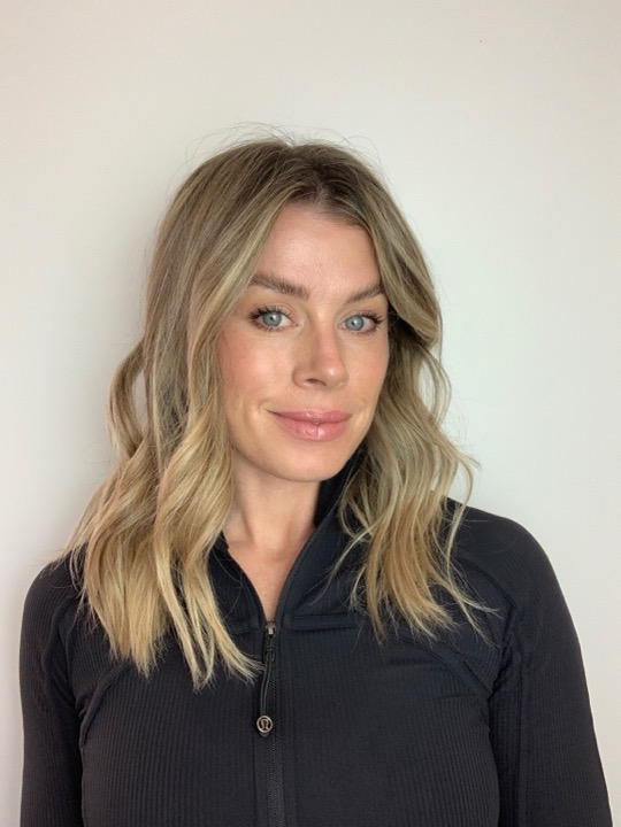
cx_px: 310
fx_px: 765
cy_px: 414
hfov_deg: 44.2
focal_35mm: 32
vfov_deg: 56.8
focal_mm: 2.87
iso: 64
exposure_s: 1/50
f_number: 2.2
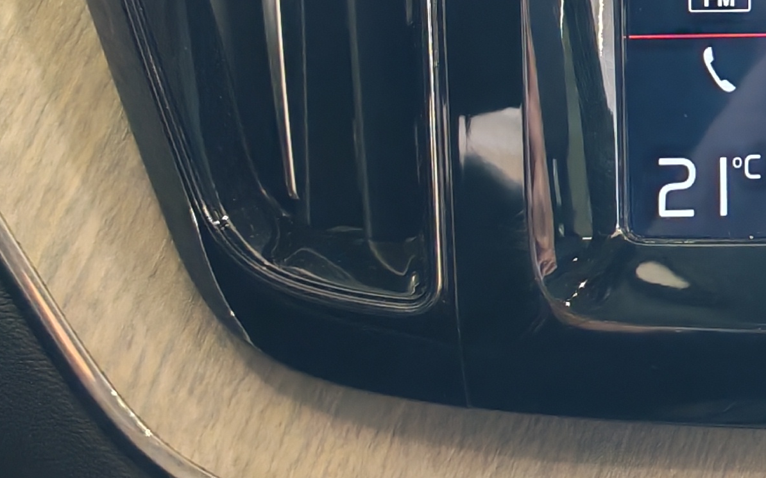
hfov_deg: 16.3
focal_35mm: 120
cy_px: -10
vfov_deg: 10.8
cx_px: 1039
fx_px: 2505
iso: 1984
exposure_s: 1/33.3
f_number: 1.9
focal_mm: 6.12
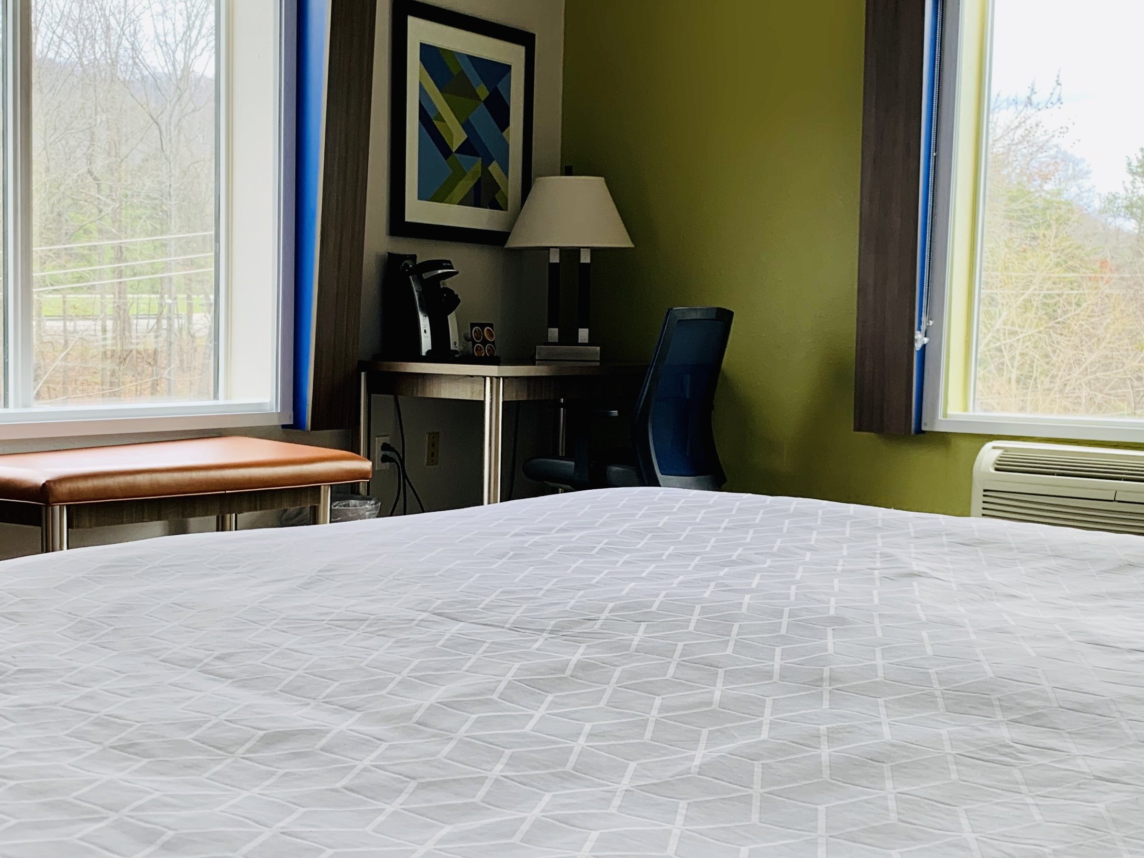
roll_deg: -2.9
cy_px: 473
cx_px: 510
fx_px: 1586
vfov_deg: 30.2
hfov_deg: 39.6
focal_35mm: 48
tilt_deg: -4.4
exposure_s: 1/122
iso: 25
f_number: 1.8
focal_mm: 4.25
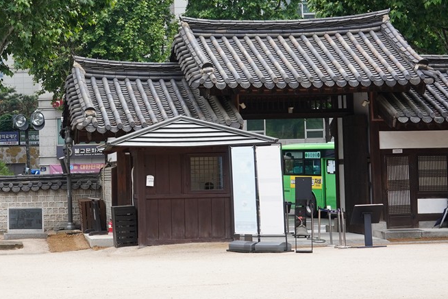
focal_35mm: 107
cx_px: 19
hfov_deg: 18.7
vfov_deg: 12.8
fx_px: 1331
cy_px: 127
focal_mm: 35
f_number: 9
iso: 400
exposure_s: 1/100
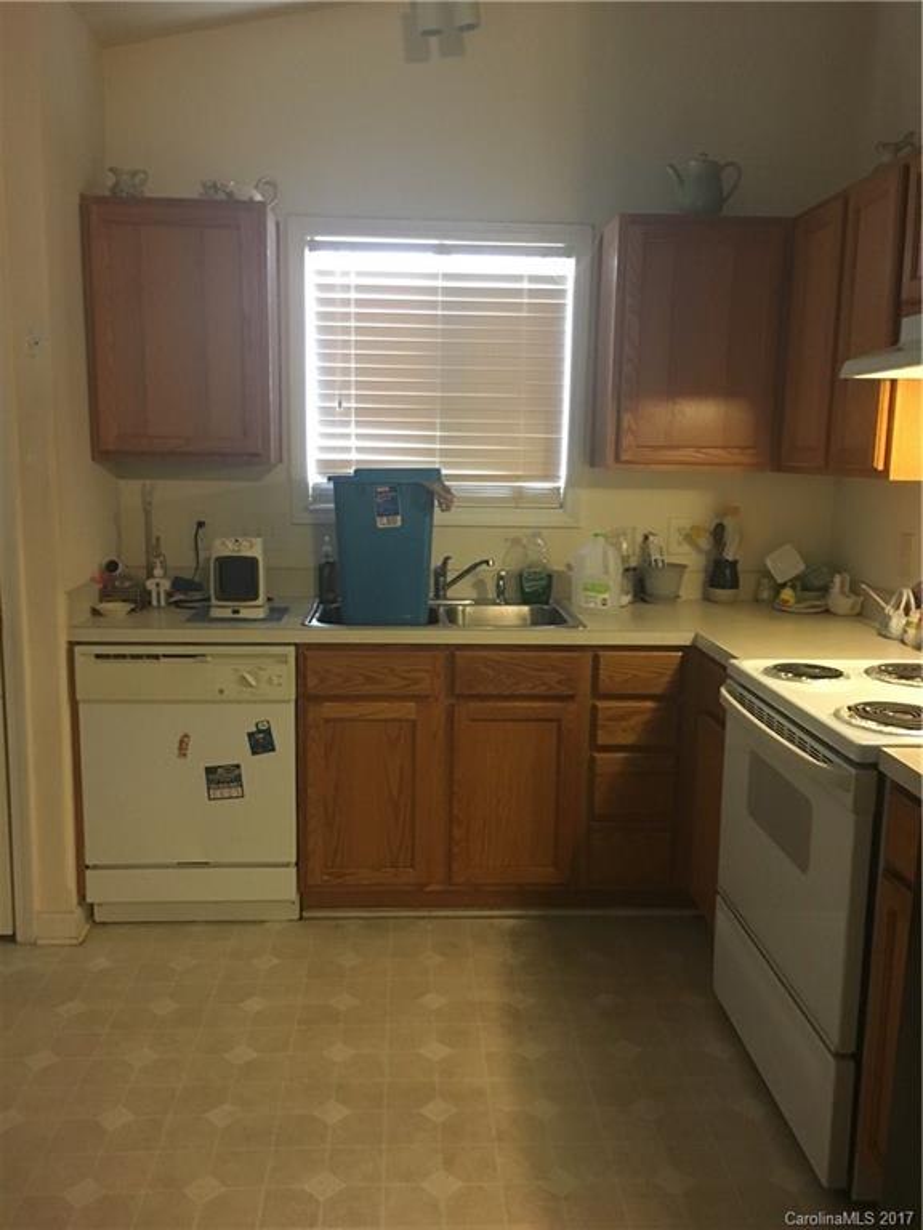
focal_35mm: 29
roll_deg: -0.3
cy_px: 615
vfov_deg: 61.7
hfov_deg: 48.2
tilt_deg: -8.2
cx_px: 462
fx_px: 1031
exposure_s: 1/24
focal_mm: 4.15
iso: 200
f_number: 2.2
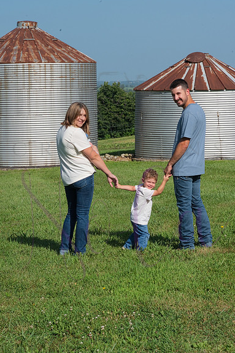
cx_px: 118
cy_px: 177
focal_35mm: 105
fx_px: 1027
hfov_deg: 13.0
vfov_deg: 19.5
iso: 400
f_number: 18
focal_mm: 104
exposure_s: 1/320
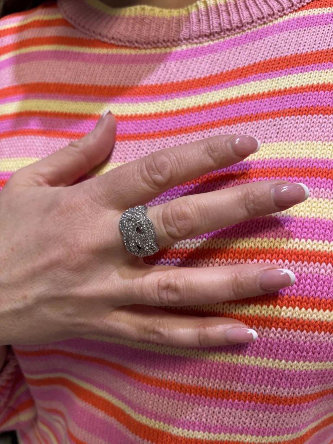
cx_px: 166
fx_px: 333
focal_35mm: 26
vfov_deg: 67.3
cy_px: 222
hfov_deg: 53.1
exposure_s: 1/50
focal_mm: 5.96
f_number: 1.6
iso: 100
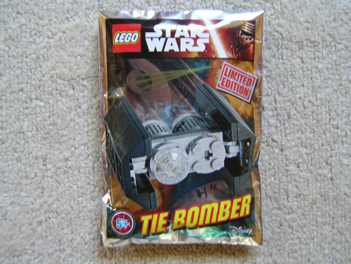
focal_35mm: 36
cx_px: 176
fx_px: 365
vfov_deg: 39.7
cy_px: 132
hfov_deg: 51.4
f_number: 2.8
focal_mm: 5.6
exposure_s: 1/3
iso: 100
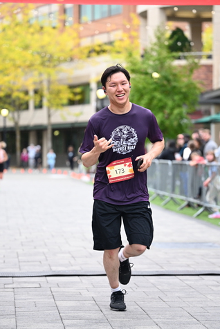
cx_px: 114
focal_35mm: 112
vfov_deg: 18.2
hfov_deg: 12.2
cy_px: 160
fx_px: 1025
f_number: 2.8
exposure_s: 1/1600
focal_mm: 97
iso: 1250
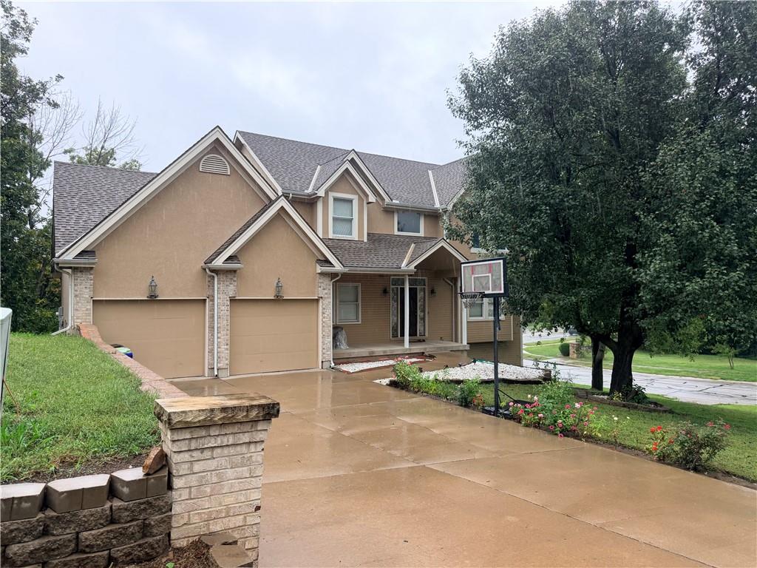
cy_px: 284
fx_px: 525
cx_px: 378
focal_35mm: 24
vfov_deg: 56.8
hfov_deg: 71.6
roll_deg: +0.6
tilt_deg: +1.1
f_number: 1.78
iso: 125
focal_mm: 6.76
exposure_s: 1/194
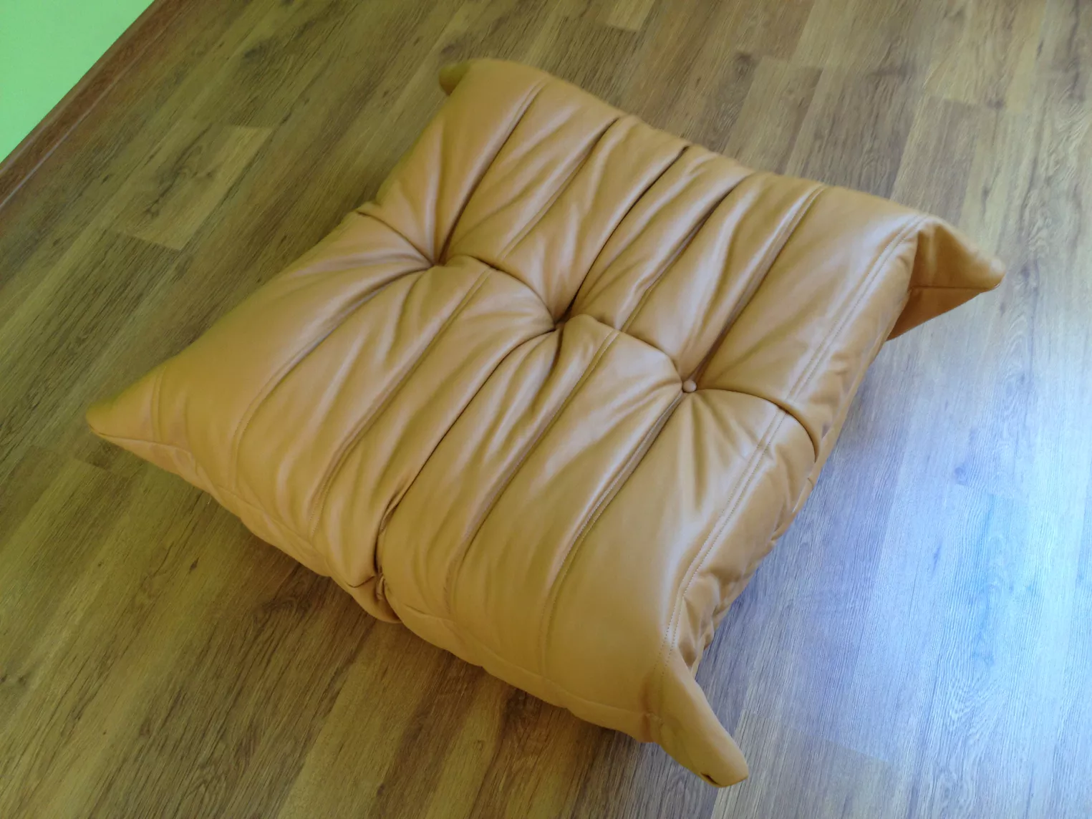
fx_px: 1104
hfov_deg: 52.6
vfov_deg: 40.7
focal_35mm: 35
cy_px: 410
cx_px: 546
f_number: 2.4
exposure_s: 1/20
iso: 80
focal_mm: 4.28
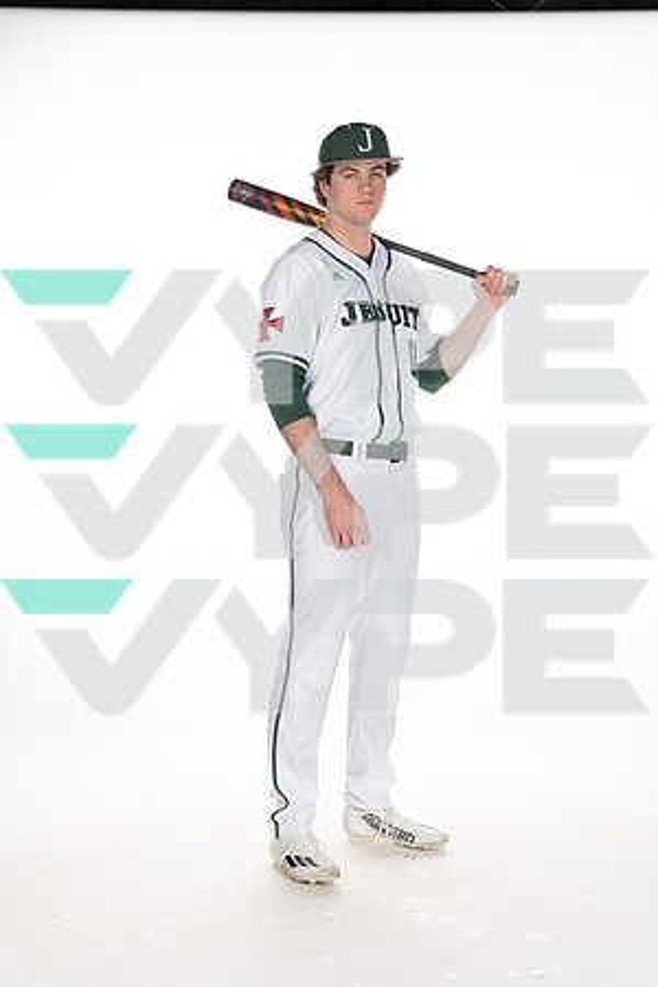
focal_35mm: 57
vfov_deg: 35.1
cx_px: 329
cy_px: 494
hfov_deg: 23.8
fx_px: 1563
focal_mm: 57
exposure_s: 1/250
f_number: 6.3
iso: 400
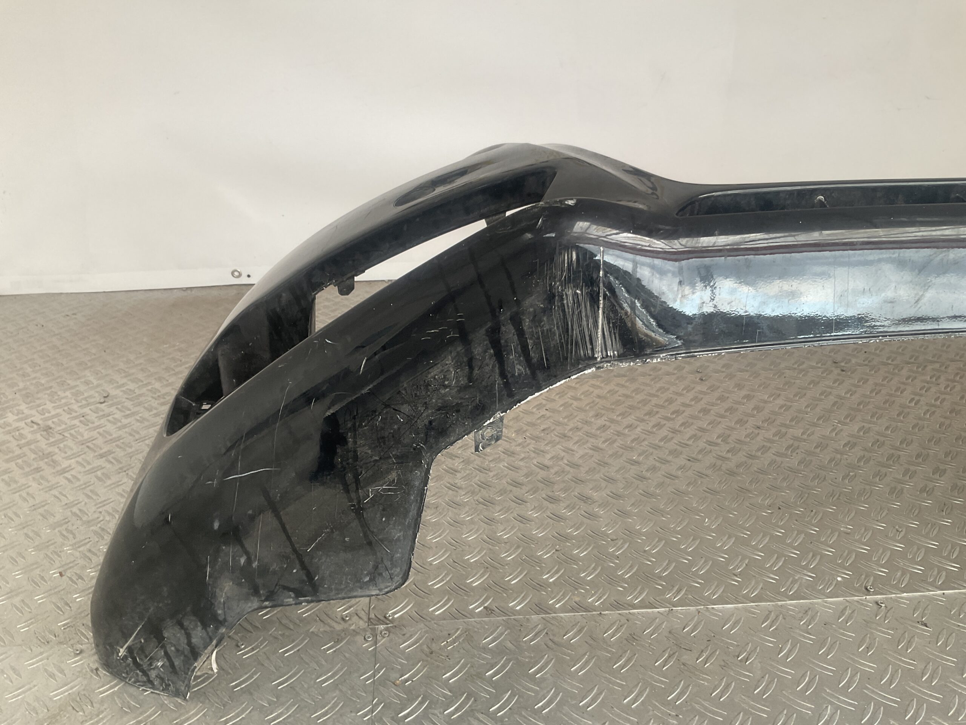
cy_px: 362
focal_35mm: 29
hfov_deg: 61.7
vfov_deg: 48.2
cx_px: 483
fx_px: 809
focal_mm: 3
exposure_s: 1/50
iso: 40
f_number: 1.8
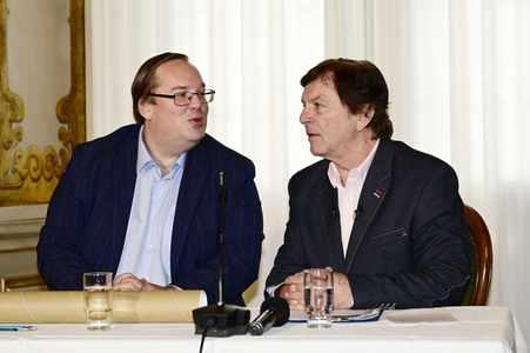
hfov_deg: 28.9
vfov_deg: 19.4
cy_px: 176
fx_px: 1030
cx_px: 265
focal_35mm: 70
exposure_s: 1/160
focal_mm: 70
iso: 1000
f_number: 4.5
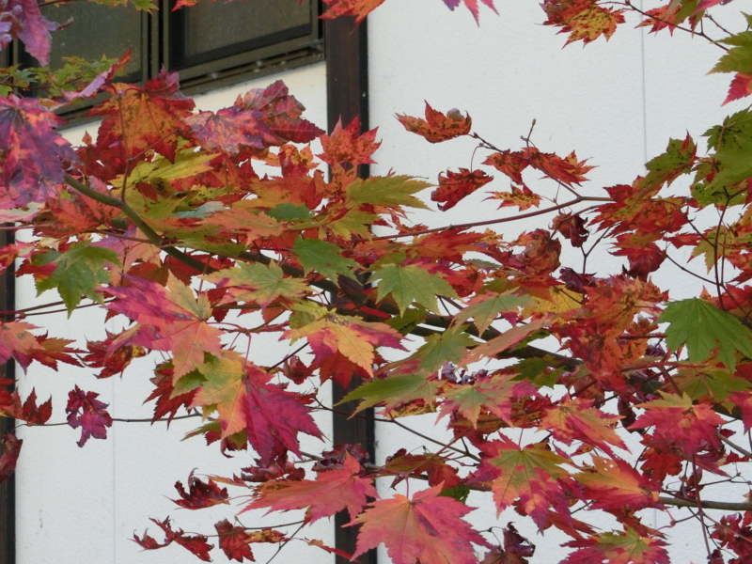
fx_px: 3107
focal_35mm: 143
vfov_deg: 10.4
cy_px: 282
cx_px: 376
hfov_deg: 13.8
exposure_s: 1/160
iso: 320
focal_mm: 25.5
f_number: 5.8
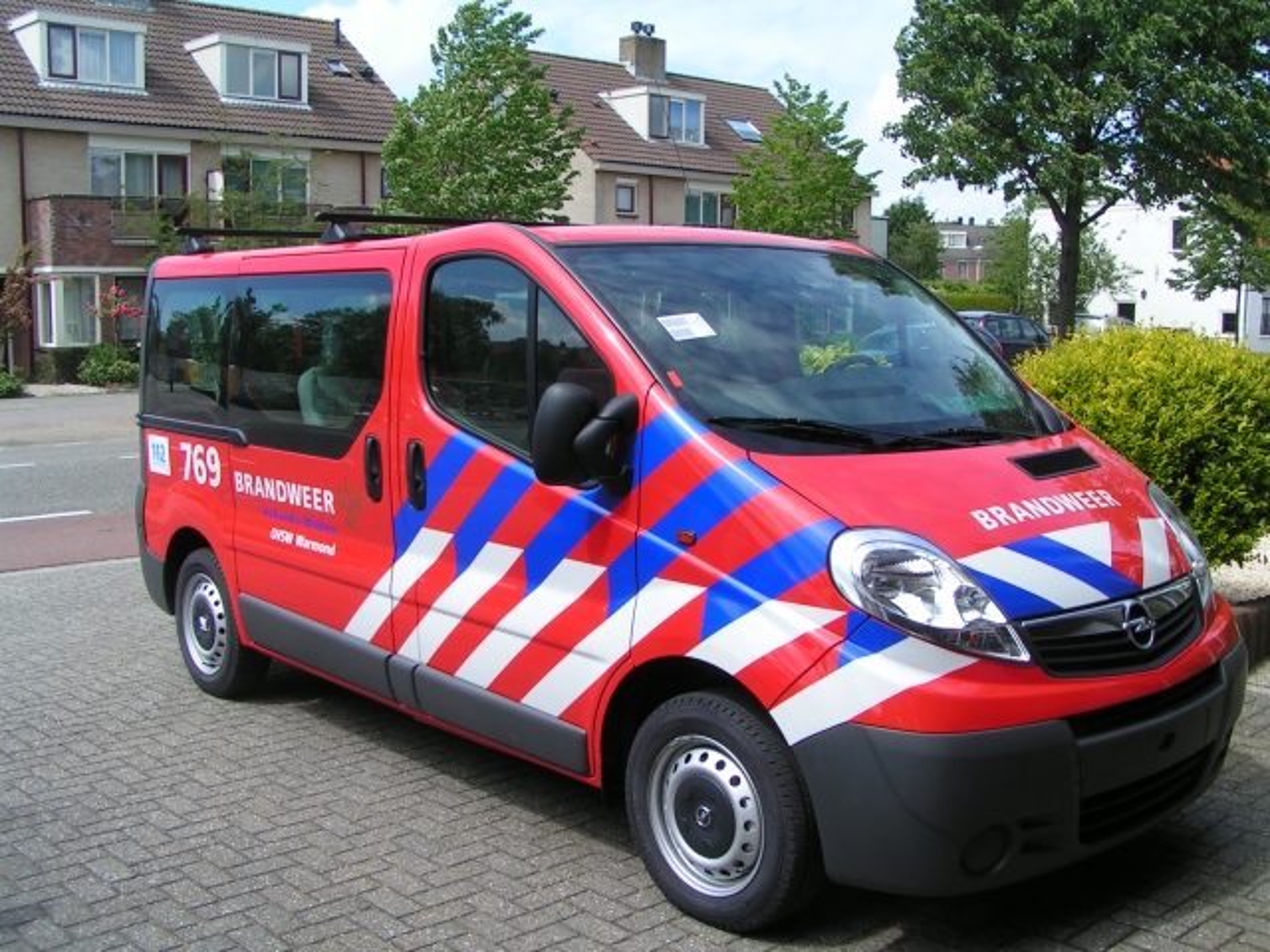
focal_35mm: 38
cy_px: 476
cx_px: 635
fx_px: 1394
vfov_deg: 37.7
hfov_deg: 49.0
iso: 50
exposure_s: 1/250
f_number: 5.6
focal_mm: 5.8
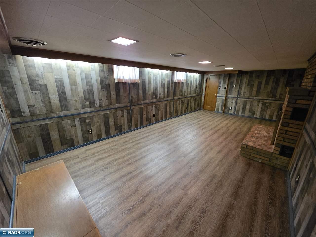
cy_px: 118
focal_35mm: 13
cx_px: 158
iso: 1250
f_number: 1.9
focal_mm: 2.2
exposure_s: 1/60
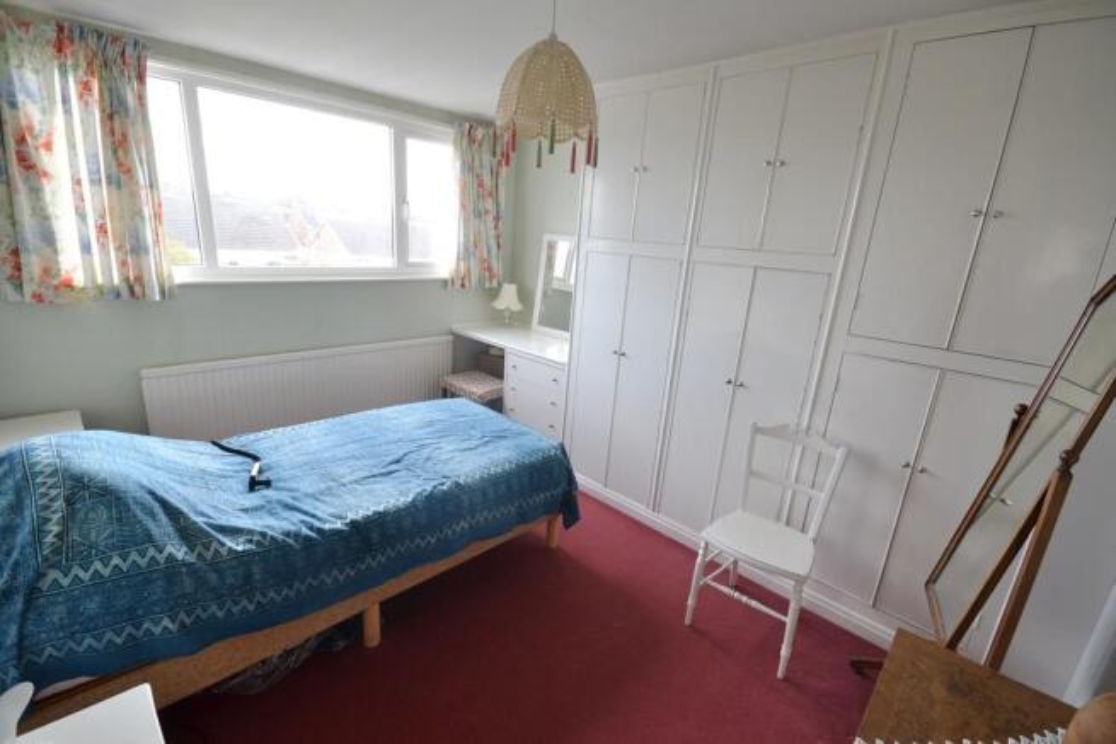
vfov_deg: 77.4
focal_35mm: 15
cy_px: 372
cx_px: 558
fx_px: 465
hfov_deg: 100.4
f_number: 8
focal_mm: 10
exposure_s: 1/30
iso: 450
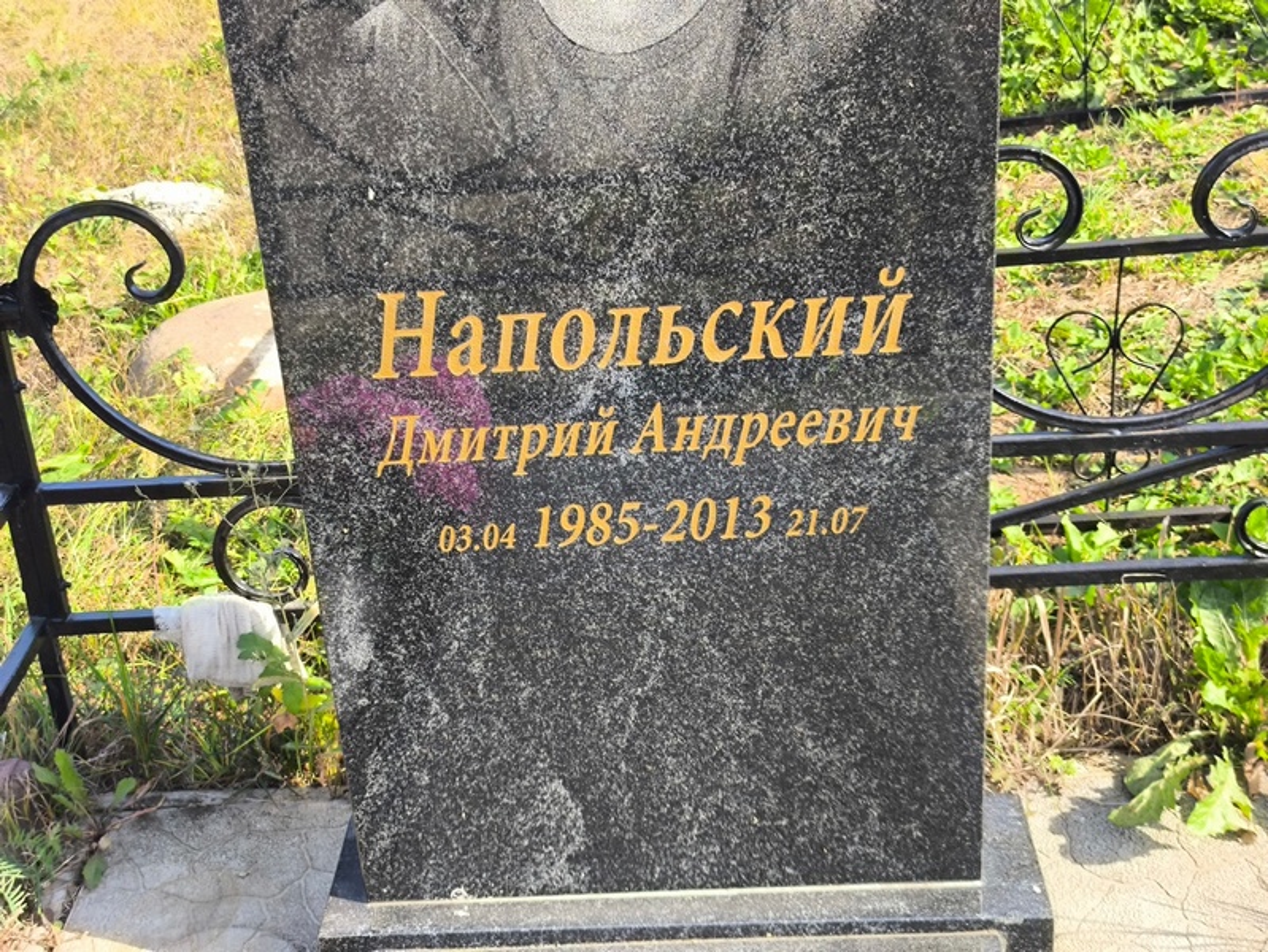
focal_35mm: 50
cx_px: 634
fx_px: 1832
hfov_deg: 38.2
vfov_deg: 29.1
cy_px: 476
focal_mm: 4.71
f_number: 1.7
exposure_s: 1/356
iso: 50
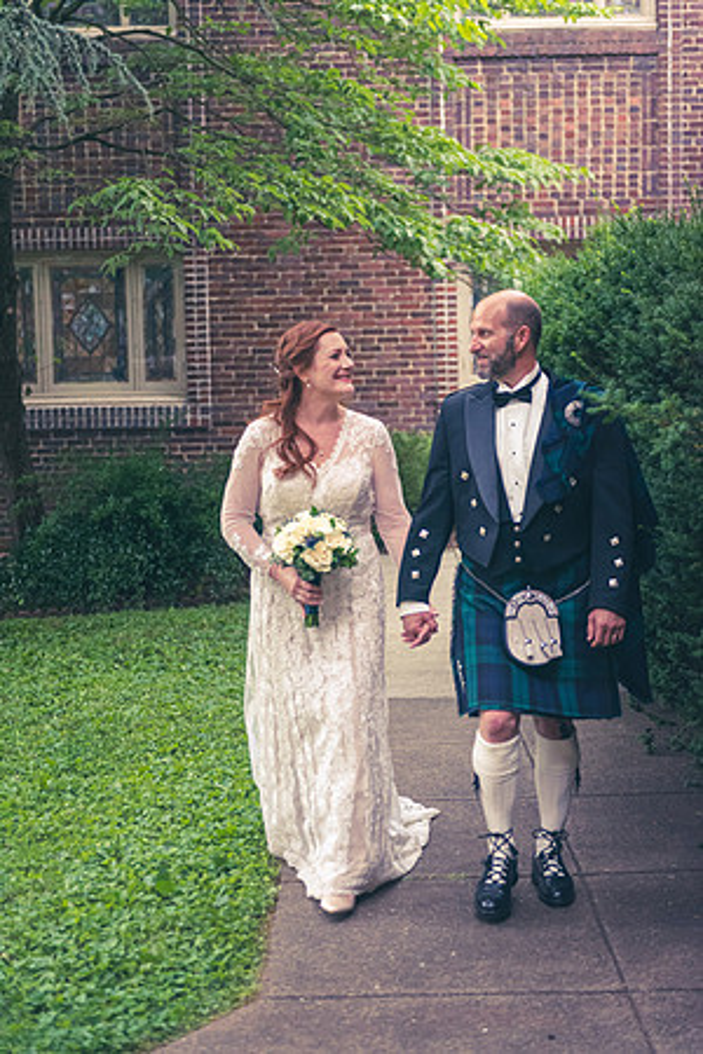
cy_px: 527
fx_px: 1699
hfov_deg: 23.4
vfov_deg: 34.5
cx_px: 352
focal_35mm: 58
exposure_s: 1/4000
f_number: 2.8
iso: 3200
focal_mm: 58
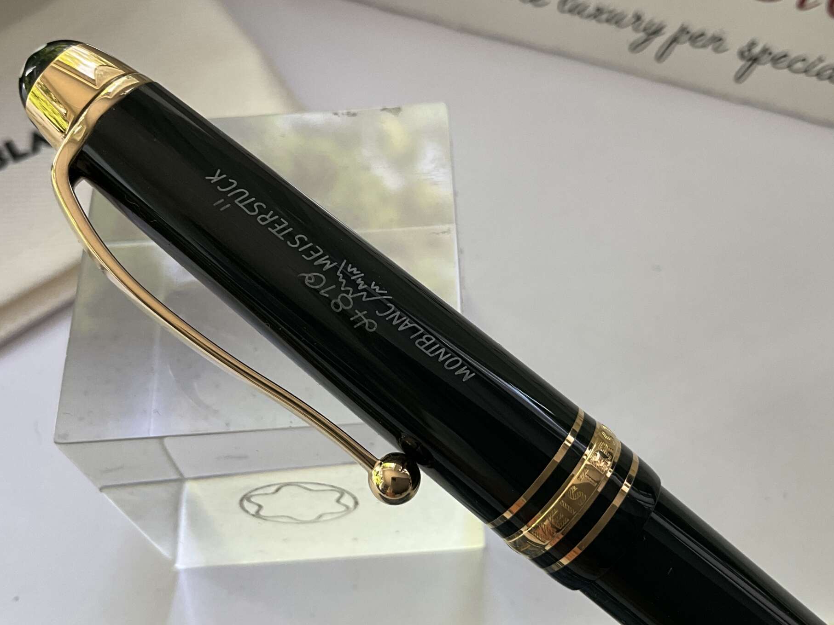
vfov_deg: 35.1
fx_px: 988
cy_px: 324
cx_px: 456
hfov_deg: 45.7
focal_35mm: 41
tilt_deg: -60.7
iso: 40
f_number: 1.8
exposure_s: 1/122
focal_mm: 3
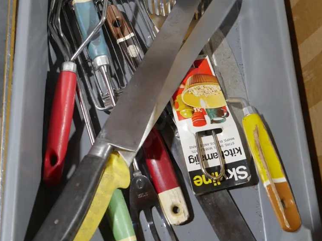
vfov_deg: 29.7
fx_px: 456
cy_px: 116
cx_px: 160
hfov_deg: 38.9
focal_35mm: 49
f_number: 4
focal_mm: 18
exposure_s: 1/60
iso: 500
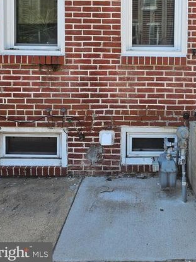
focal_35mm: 37
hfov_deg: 37.9
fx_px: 279
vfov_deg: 47.5
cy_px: 54
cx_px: 142
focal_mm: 6.3
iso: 10
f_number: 1.7
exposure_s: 1/232
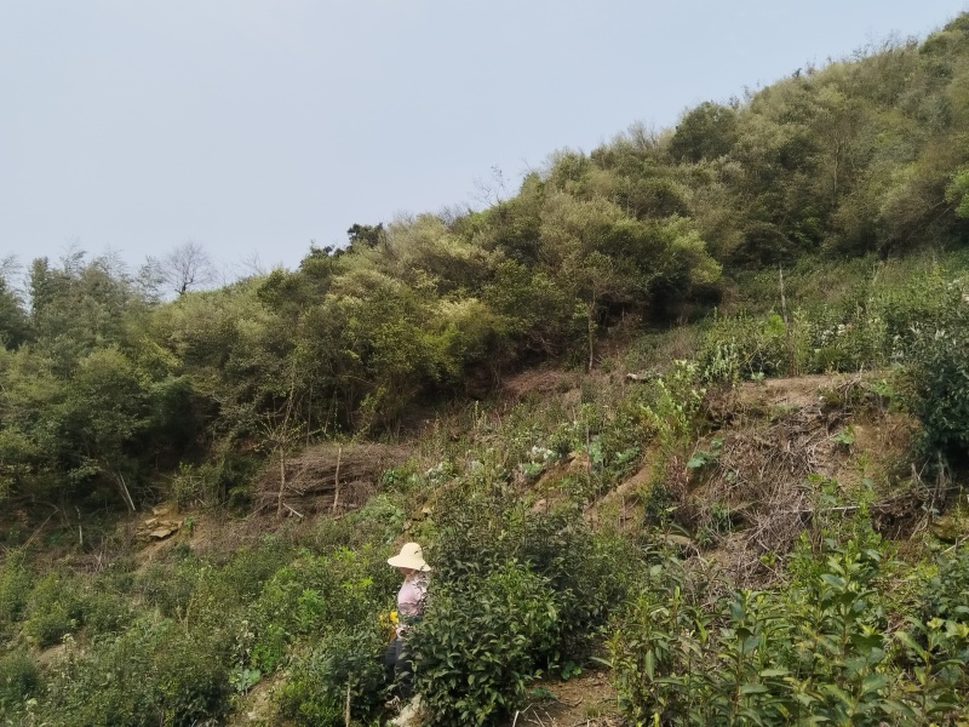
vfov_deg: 53.1
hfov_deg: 67.3
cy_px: 364
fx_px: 728
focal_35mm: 26
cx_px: 484
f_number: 1.9
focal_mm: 4.95
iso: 100
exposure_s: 1/1374
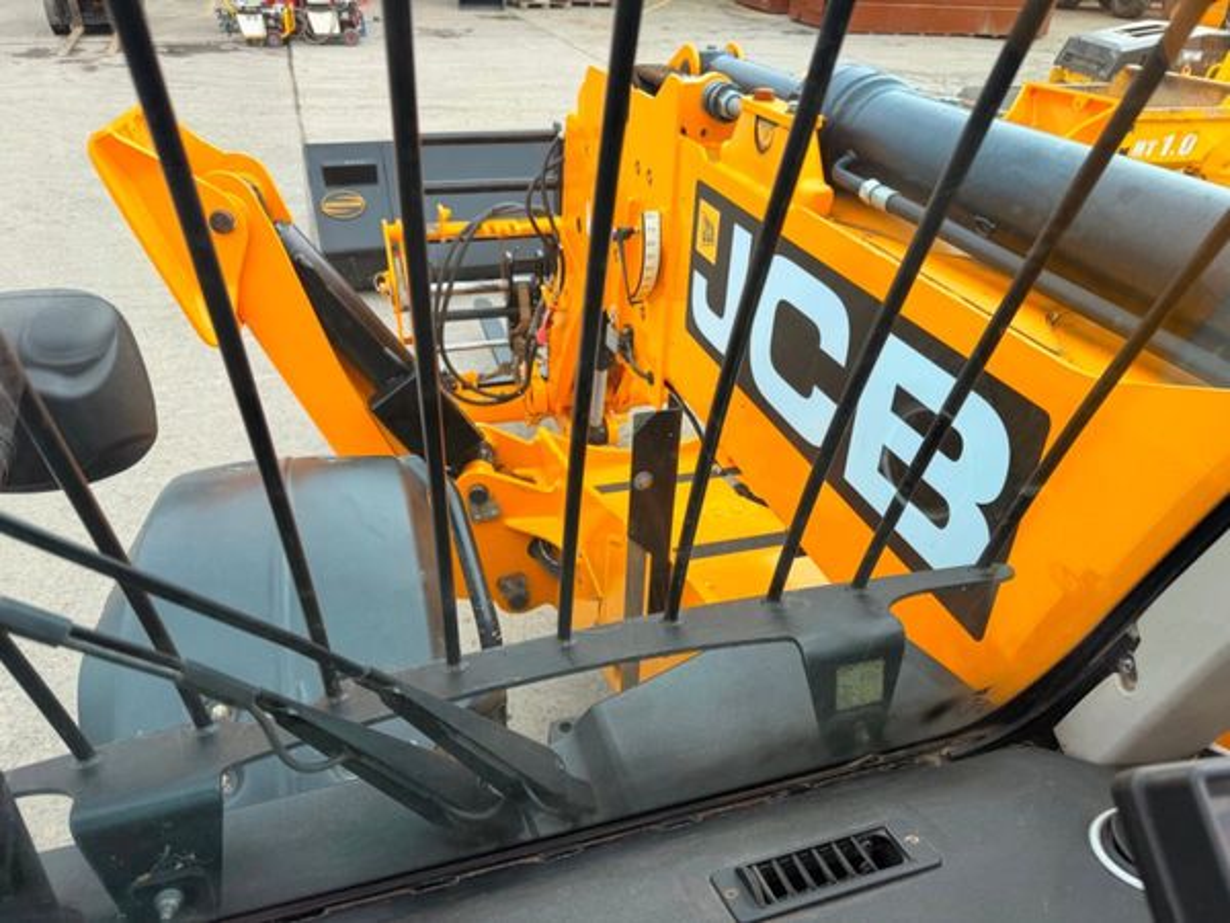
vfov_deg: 56.8
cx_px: 615
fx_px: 853
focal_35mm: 24
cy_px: 462
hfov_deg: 71.6
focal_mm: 6.76
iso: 80
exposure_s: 1/898
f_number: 1.78
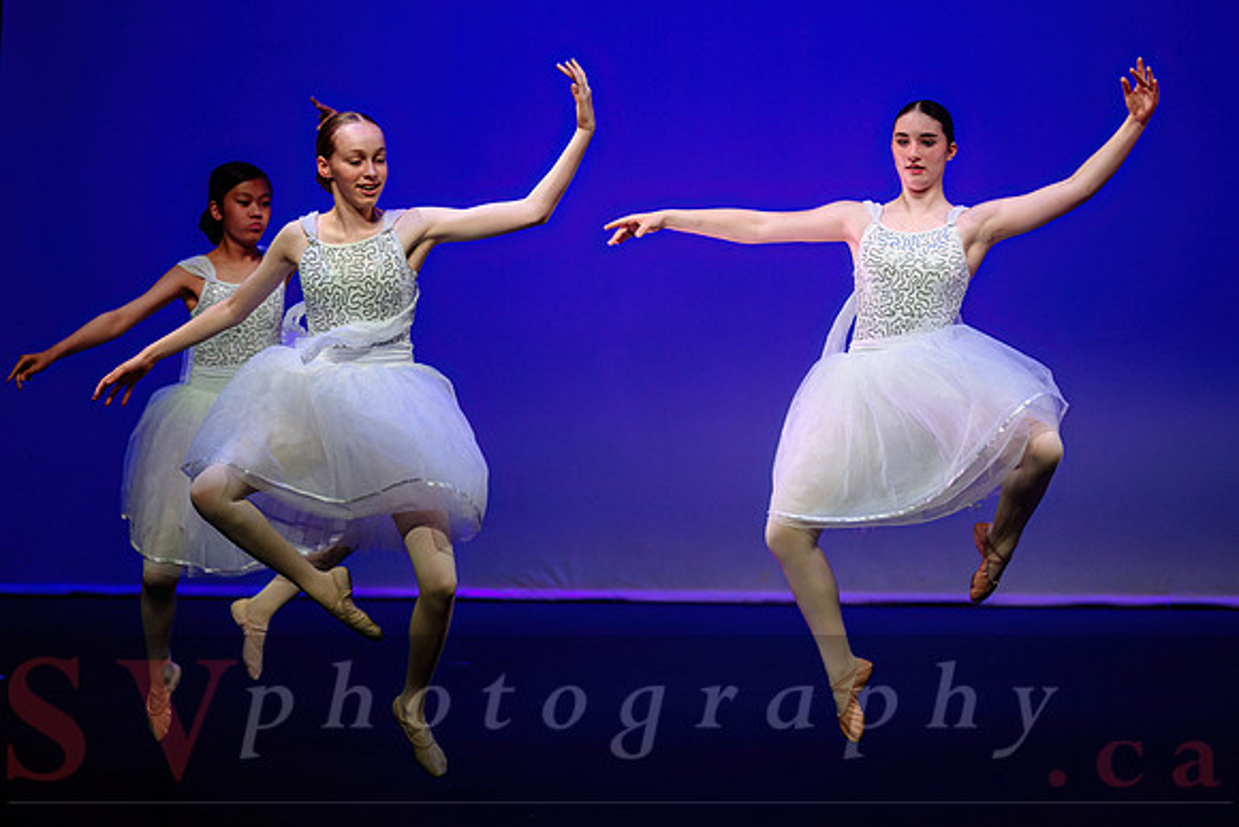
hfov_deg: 11.0
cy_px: 395
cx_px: 596
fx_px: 6432
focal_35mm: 187
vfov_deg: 7.4
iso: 1600
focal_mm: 160
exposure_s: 1/800
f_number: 2.8
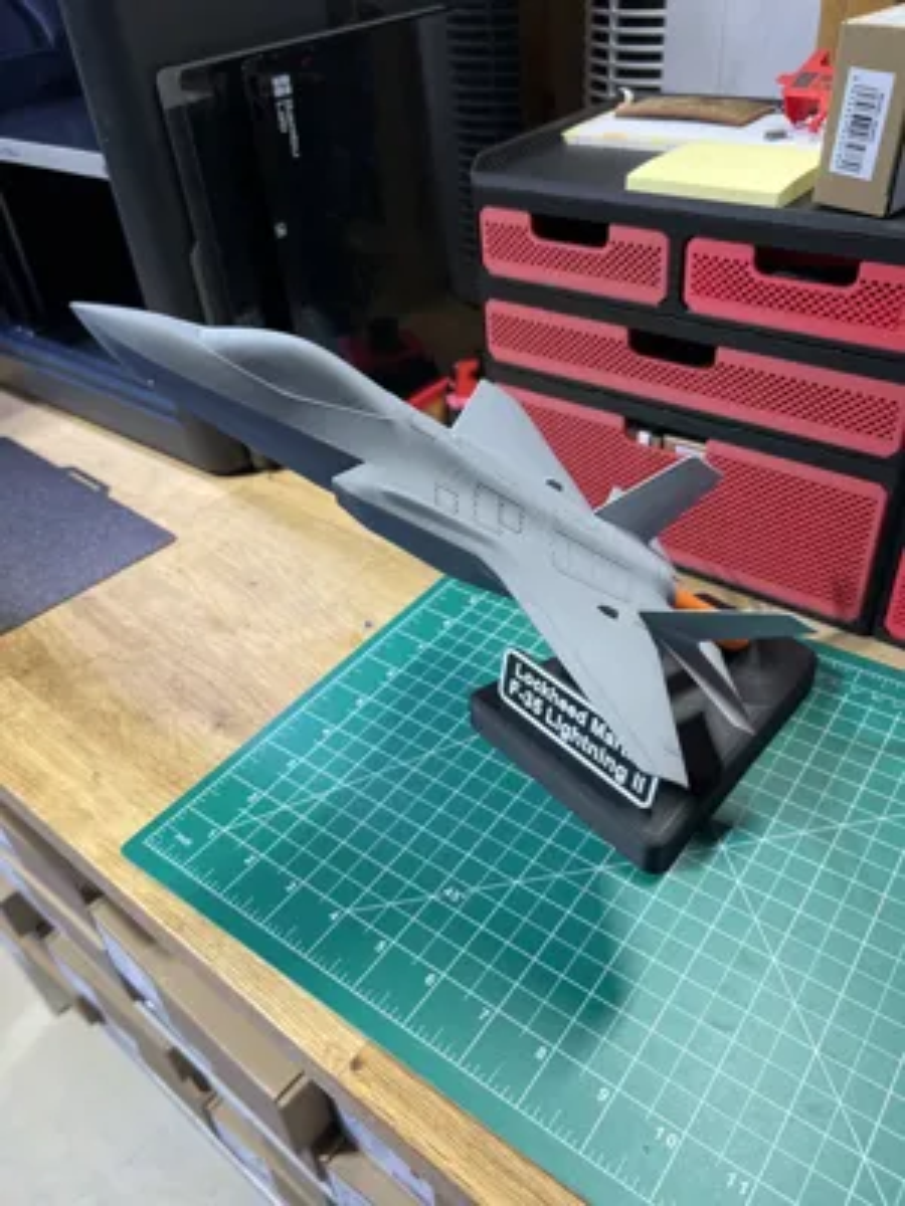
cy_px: 603
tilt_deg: -37.2
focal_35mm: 26
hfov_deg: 53.1
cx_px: 452
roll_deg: +5.5
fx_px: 906
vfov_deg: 67.3
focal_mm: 5.7
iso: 200
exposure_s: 1/60
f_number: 1.5
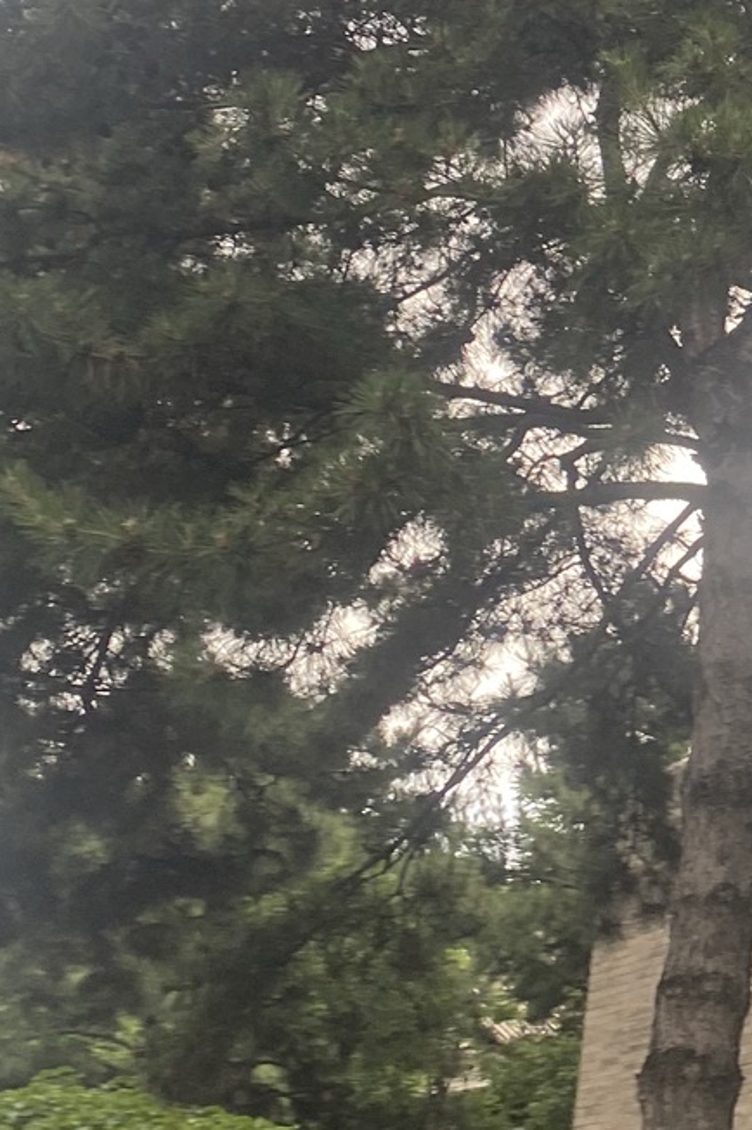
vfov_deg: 24.3
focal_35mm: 83
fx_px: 2603
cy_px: 348
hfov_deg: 15.6
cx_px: 1003
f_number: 1.8
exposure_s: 1/122
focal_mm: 4.25
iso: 40
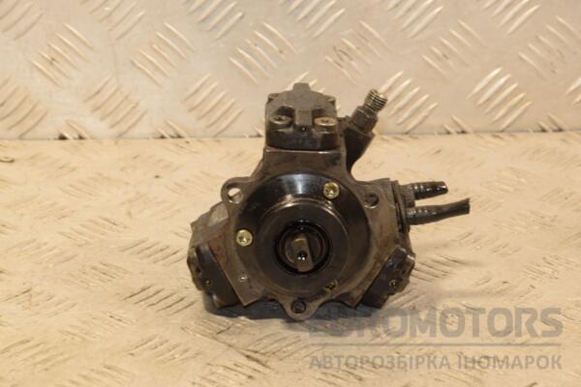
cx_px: 290
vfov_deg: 9.3
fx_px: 2372
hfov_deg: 14.0
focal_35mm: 147
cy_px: 194
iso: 800
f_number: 10
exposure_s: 1/50
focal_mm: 98
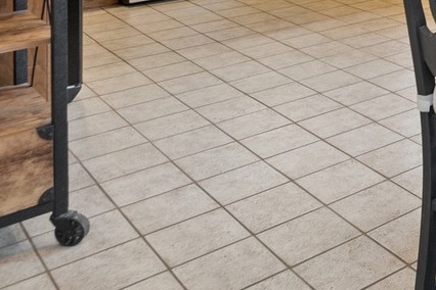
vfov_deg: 19.6
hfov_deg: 28.4
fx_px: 690
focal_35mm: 57
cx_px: 574
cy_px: -182
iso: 200
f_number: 8
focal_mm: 10
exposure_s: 1/4
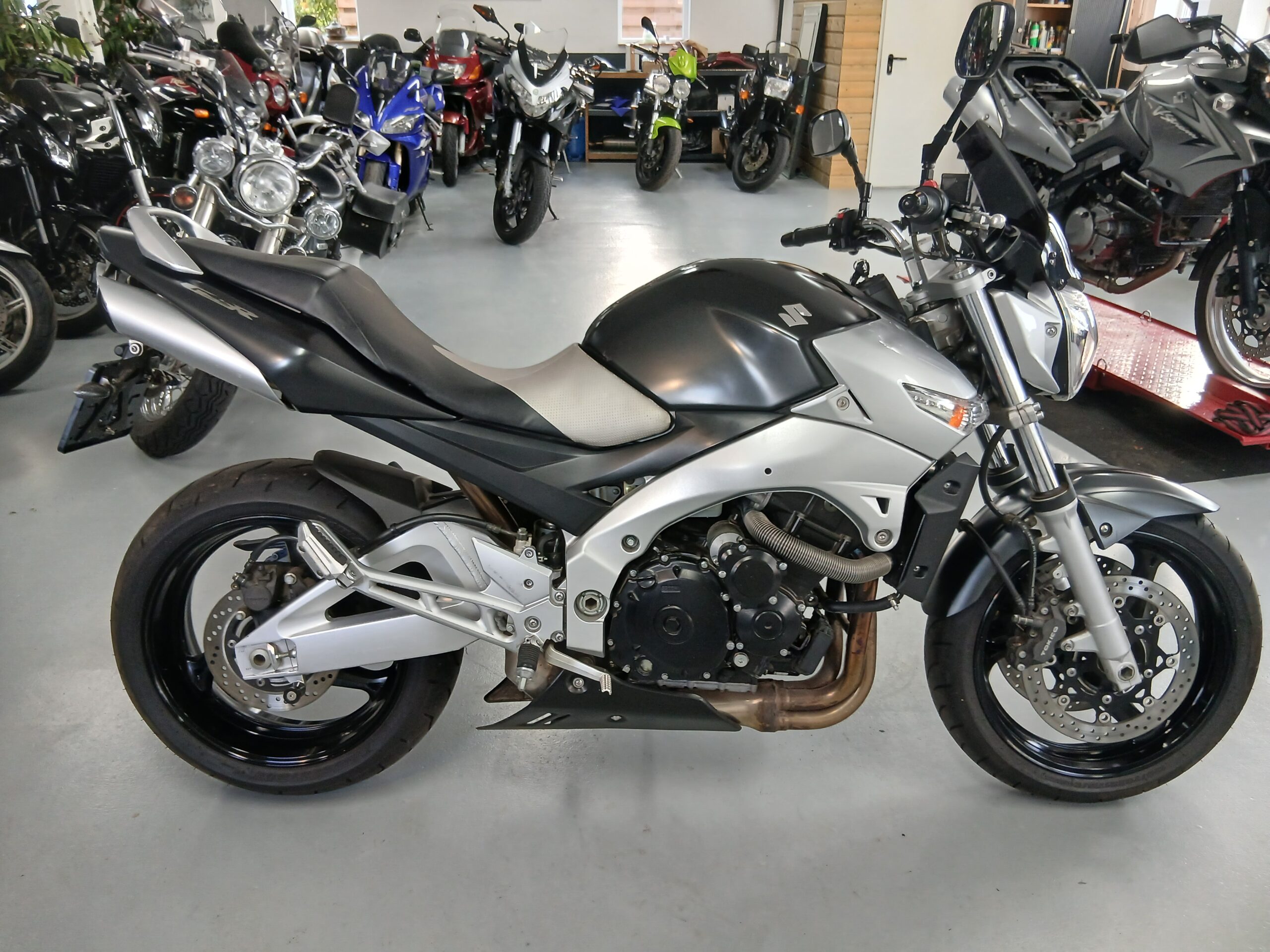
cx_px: 635
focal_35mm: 26
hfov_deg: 67.3
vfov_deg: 53.1
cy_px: 476
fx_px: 954
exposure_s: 1/50
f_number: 1.8
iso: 160
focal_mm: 3.98
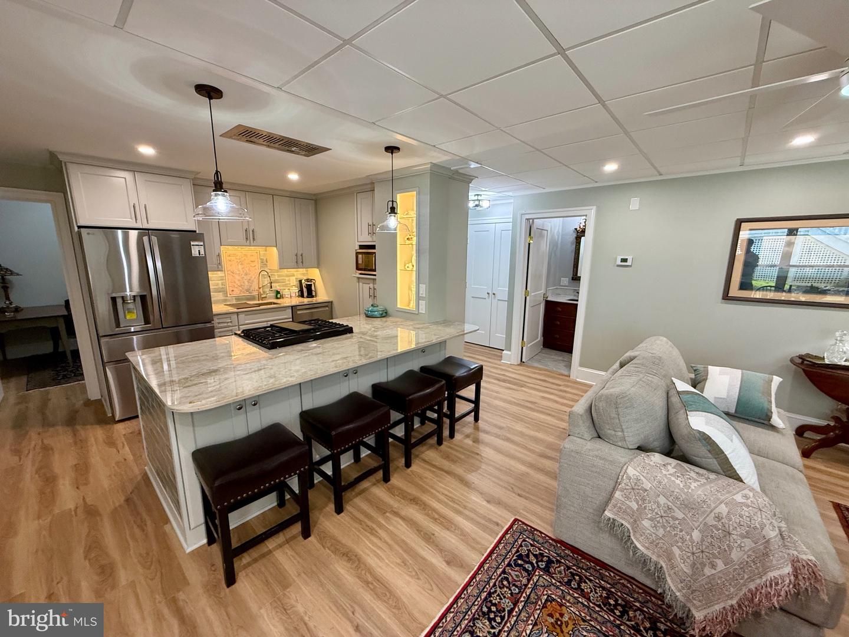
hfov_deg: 102.1
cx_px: 424
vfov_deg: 85.7
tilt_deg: -11.0
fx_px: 343
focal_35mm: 14
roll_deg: -0.2
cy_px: 318
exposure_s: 1/120
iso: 320
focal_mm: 2.22
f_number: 2.2
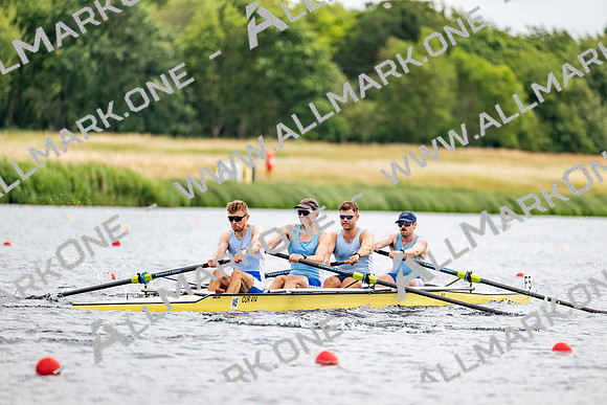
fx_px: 6746
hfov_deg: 5.2
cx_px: 304
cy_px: 202
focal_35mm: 400
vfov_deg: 3.4
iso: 360
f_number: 4.5
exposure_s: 1/2500
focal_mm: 400
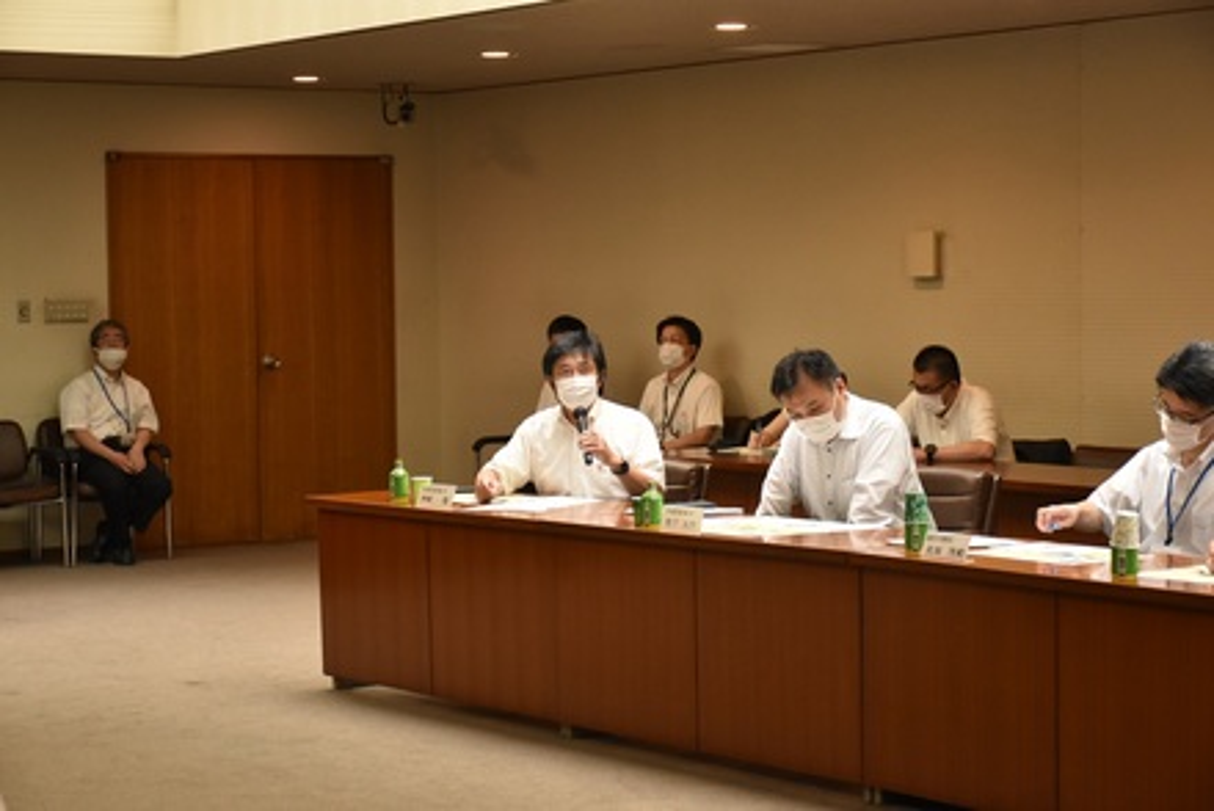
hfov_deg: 26.0
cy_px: 406
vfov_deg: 17.5
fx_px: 2632
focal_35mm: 78
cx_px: 607
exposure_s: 1/100
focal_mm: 52
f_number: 4.8
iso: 1600
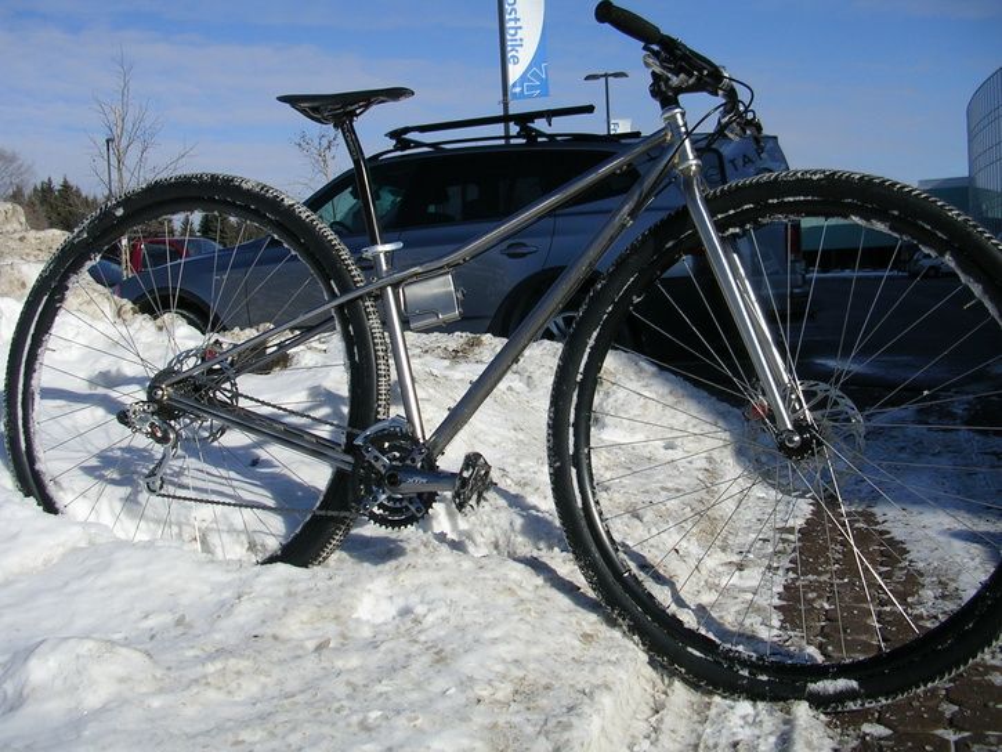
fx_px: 1100
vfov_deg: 37.7
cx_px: 501
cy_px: 376
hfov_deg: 49.0
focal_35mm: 38
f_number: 2.8
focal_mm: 5.8
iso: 50
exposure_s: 1/1500
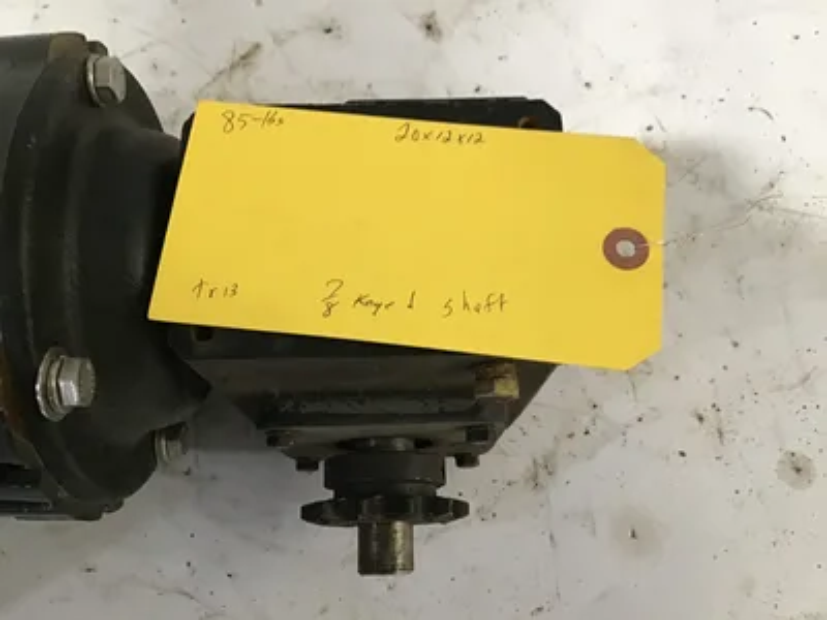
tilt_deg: -72.4
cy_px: 310
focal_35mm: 31
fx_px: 741
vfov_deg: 45.4
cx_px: 414
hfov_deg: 58.4
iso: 160
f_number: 2.4
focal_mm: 3.3
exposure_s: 1/33
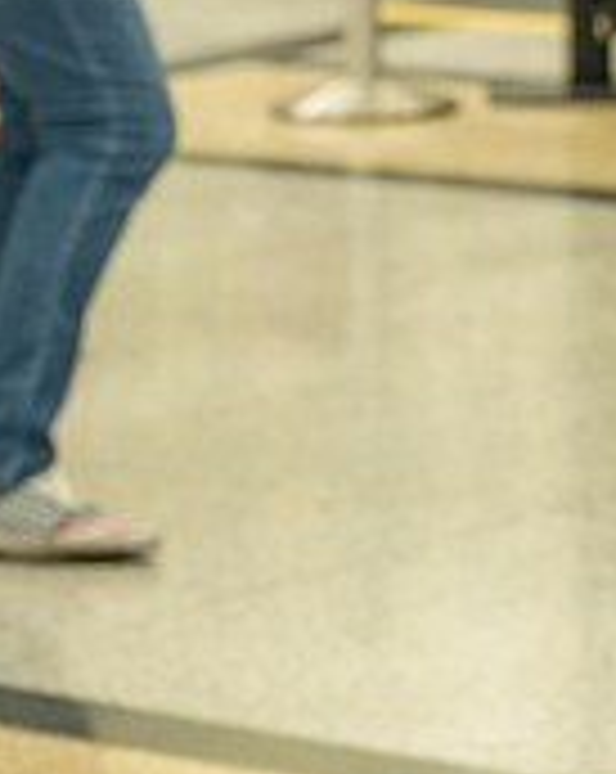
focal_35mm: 285
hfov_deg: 5.3
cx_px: 1219
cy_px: 189
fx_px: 6512
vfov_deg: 6.8
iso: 3200
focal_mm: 90
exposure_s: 1/100
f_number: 6.3
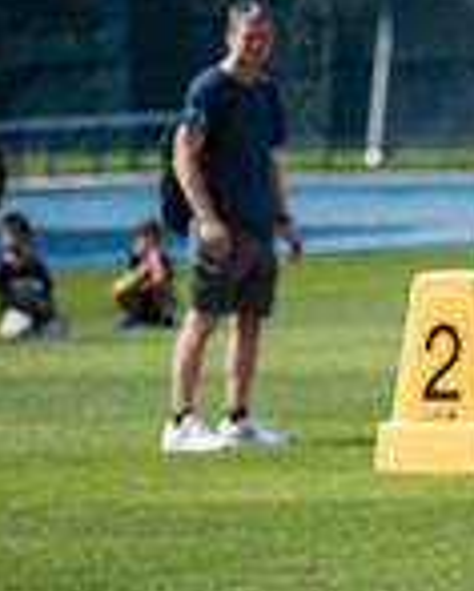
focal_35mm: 470
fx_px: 8225
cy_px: 629
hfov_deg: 3.3
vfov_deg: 4.1
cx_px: 1085
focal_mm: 125
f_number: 5
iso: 400
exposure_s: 1/1600
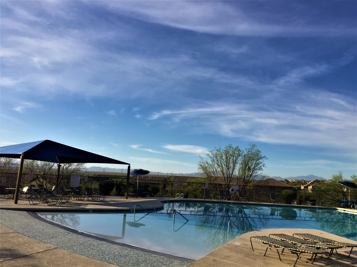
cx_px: 178
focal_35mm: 29
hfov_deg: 61.7
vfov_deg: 48.2
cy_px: 134
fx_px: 299
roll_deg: -2.2
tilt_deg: +9.6
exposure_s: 1/1883
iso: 32
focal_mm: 4.15
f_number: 2.2
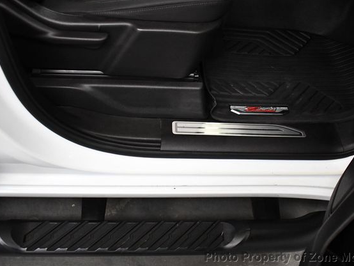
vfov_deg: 36.0
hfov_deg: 46.7
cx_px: 197
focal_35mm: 40
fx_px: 409
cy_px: 132
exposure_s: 1/125
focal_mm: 18
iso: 2000
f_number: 3.5
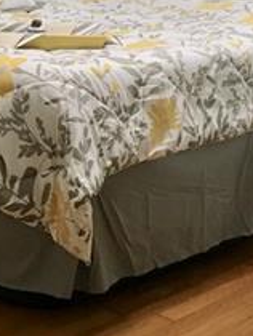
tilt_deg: -12.4
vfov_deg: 18.4
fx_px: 1031
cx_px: -50
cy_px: 74
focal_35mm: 106
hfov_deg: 13.6
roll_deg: -0.7
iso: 100
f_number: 2.2
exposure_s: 1/30
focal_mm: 4.15
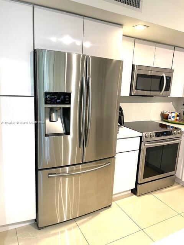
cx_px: 92
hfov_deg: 53.1
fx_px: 184
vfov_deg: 67.3
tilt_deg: -12.0
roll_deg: -2.8
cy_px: 122
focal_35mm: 26
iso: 125
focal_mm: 5.1
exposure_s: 1/60
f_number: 1.6
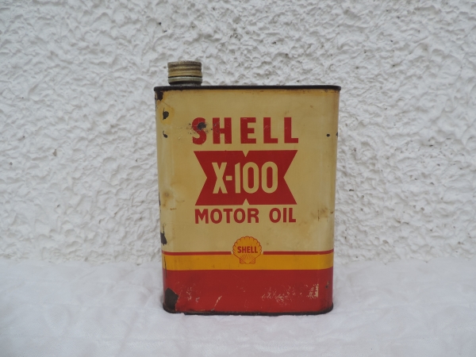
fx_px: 330
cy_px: 178
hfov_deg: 71.6
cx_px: 238
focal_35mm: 24
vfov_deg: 56.8
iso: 80
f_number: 3
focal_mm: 4.3
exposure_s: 1/320
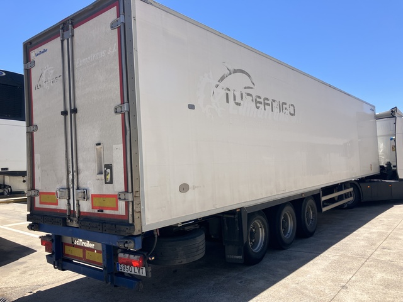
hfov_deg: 63.4
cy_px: 151
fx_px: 326
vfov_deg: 49.7
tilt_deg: +5.9
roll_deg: +1.5
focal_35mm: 28
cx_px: 202
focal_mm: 3.99
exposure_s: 1/1799
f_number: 1.8
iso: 32
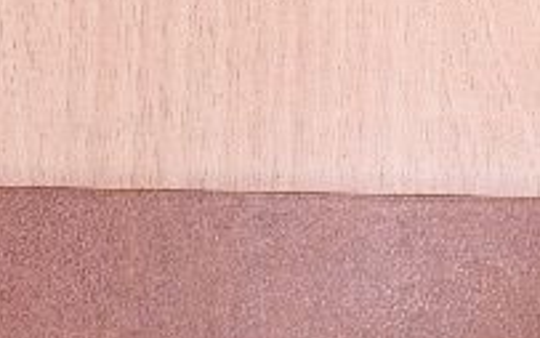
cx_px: 266
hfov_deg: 15.6
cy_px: 708
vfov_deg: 9.1
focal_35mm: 134
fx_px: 1973
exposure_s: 1/30
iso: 250
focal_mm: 7.2
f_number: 3.8
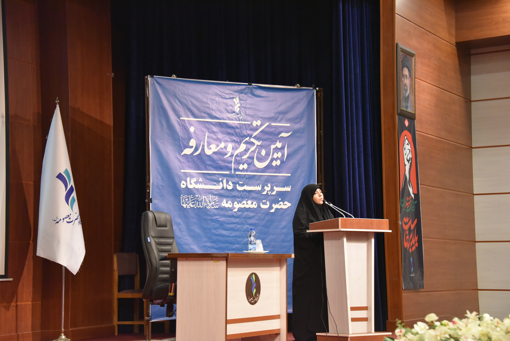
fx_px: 1162
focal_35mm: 82
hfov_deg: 24.8
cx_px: 255
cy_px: 170
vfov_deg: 16.7
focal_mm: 82
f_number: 5
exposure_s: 1/80
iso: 6400
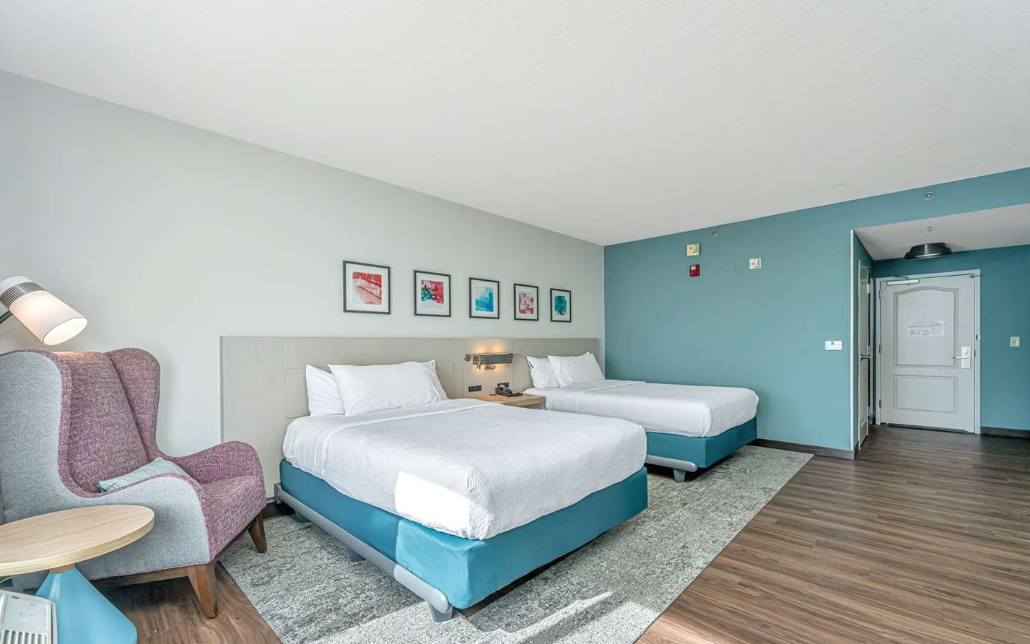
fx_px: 421
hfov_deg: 101.5
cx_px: 510
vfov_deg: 74.8
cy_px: 328
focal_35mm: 15
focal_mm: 14
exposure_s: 1/200
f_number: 6.3
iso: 400
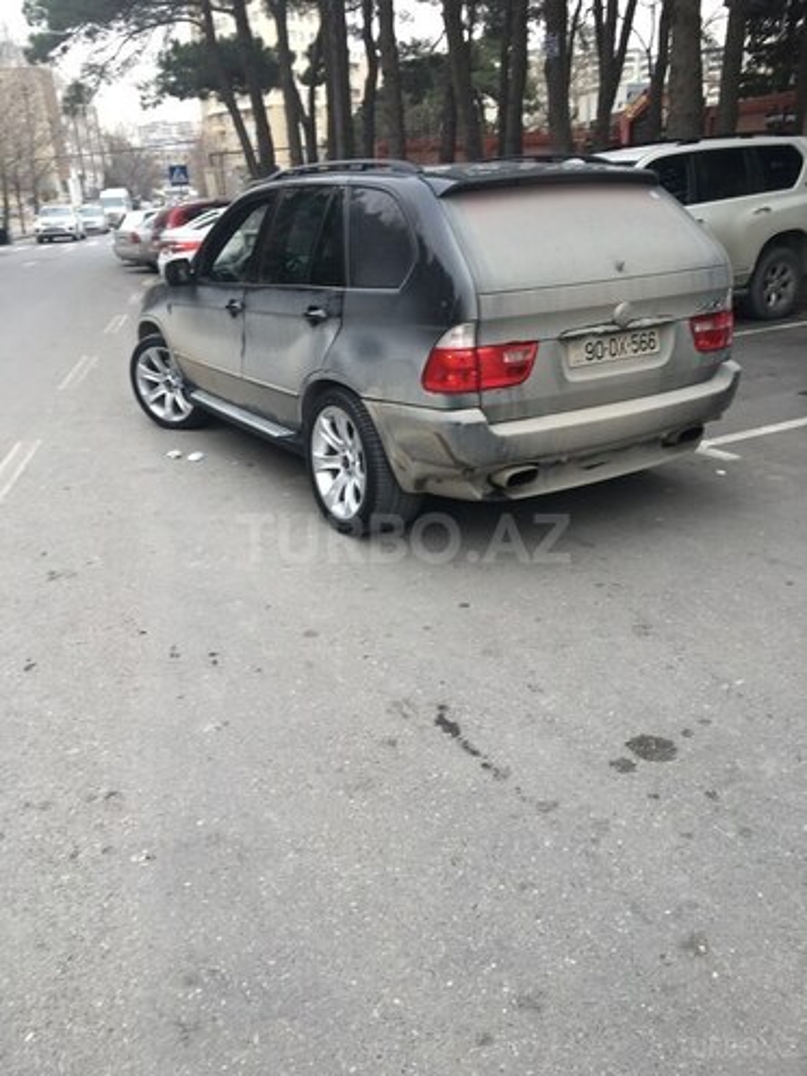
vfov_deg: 61.7
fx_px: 901
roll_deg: +3.8
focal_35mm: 29
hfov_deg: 48.2
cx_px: 404
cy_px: 538
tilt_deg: -20.0
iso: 25
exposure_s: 1/109
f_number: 2.2
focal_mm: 4.15
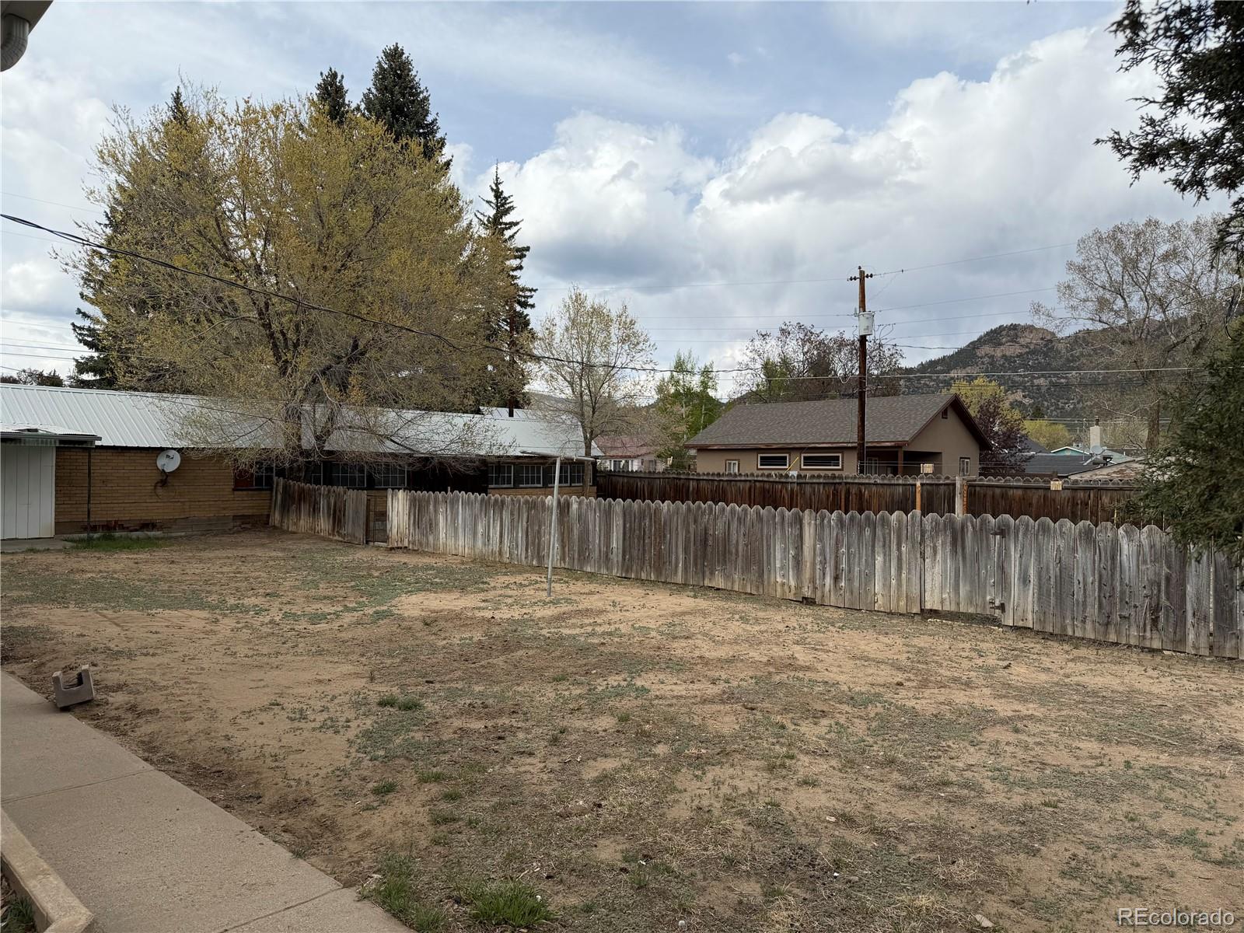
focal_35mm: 24
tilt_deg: +0.1
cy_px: 466
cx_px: 622
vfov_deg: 56.8
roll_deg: -1.1
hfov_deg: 71.6
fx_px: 862
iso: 80
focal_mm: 6.76
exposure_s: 1/4167
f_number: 1.78
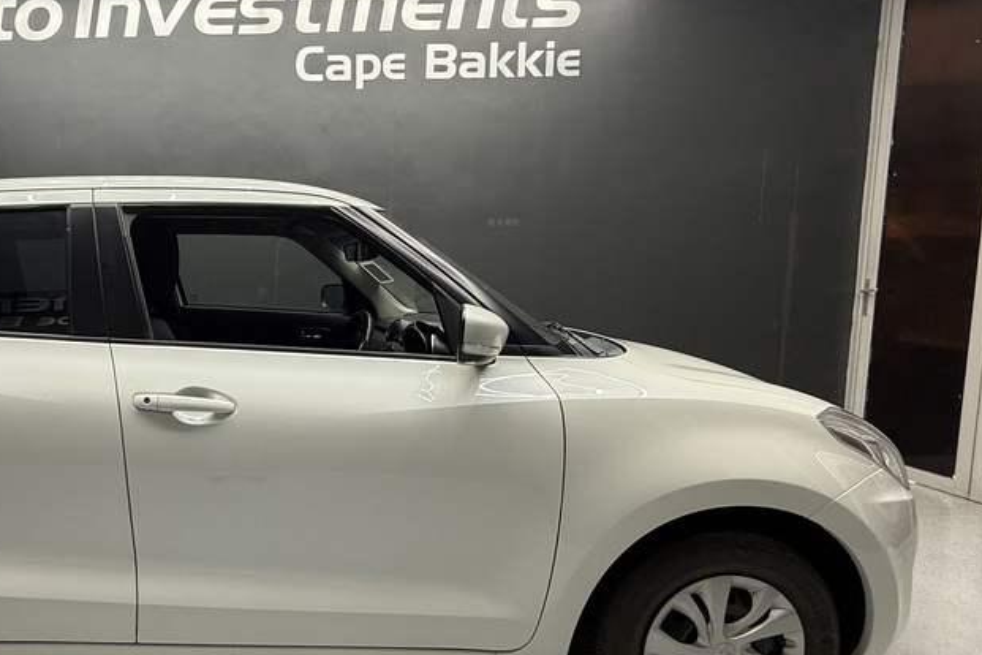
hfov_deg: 68.3
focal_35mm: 24
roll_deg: +0.2
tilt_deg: -5.6
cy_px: 339
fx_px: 655
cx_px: 229
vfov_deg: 53.1
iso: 160
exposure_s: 1/99
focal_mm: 2.22
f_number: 2.2
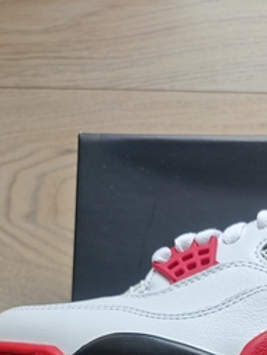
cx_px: 305
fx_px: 637
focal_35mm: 62
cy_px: 476
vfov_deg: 26.0
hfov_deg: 22.2
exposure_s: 1/54
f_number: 2
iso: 200
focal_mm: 8.72
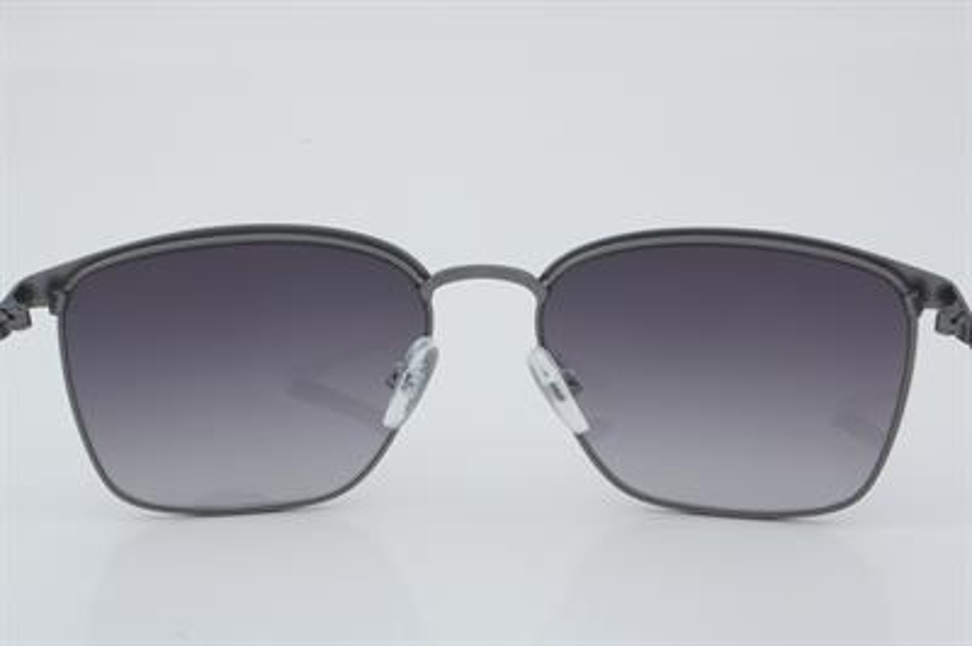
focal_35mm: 75
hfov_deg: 27.0
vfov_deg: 18.2
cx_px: 486
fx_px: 2023
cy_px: 323
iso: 100
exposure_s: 1/3
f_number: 32
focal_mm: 50
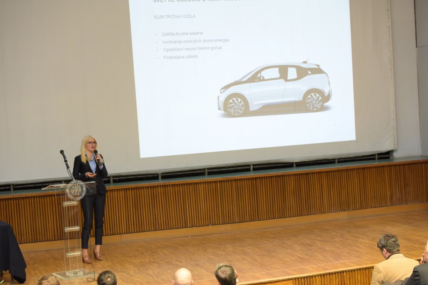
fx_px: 832
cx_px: 214
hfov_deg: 28.8
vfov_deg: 19.5
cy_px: 142
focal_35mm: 70
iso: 3200
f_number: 4
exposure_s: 1/100
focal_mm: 70
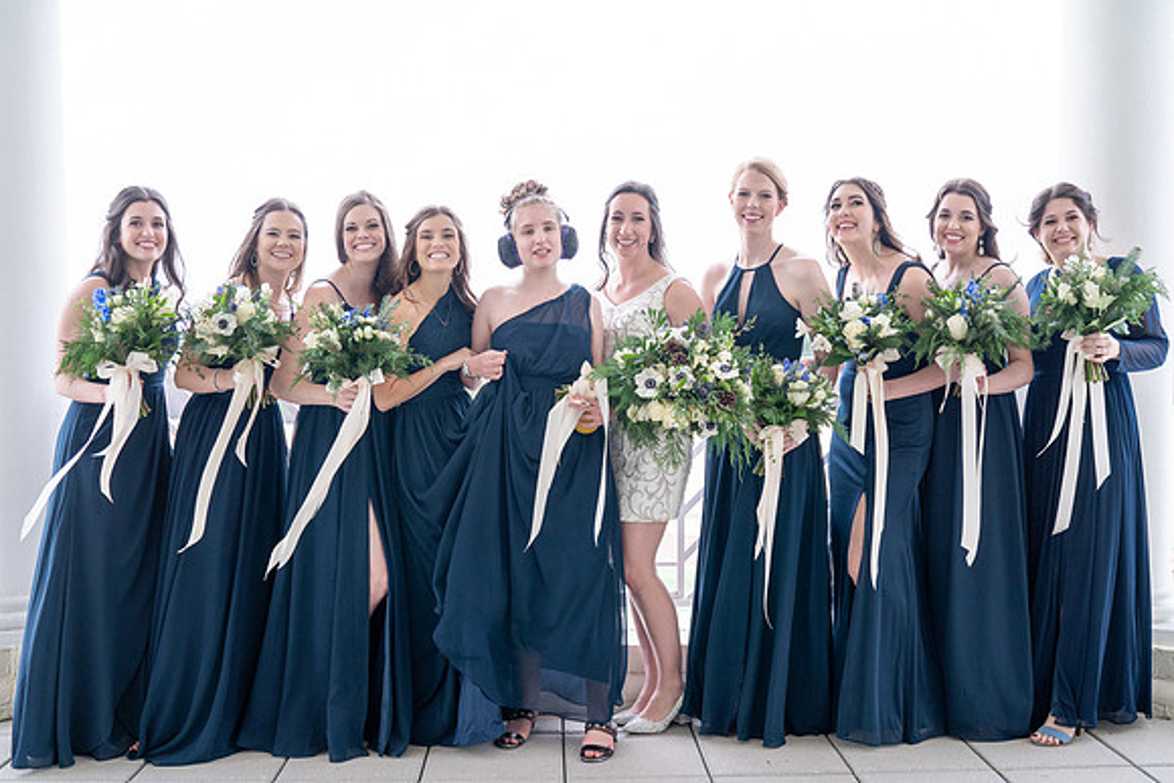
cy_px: 421
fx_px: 1231
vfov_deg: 35.3
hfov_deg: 51.0
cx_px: 577
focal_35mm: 38
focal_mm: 35
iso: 200
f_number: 4
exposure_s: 1/250
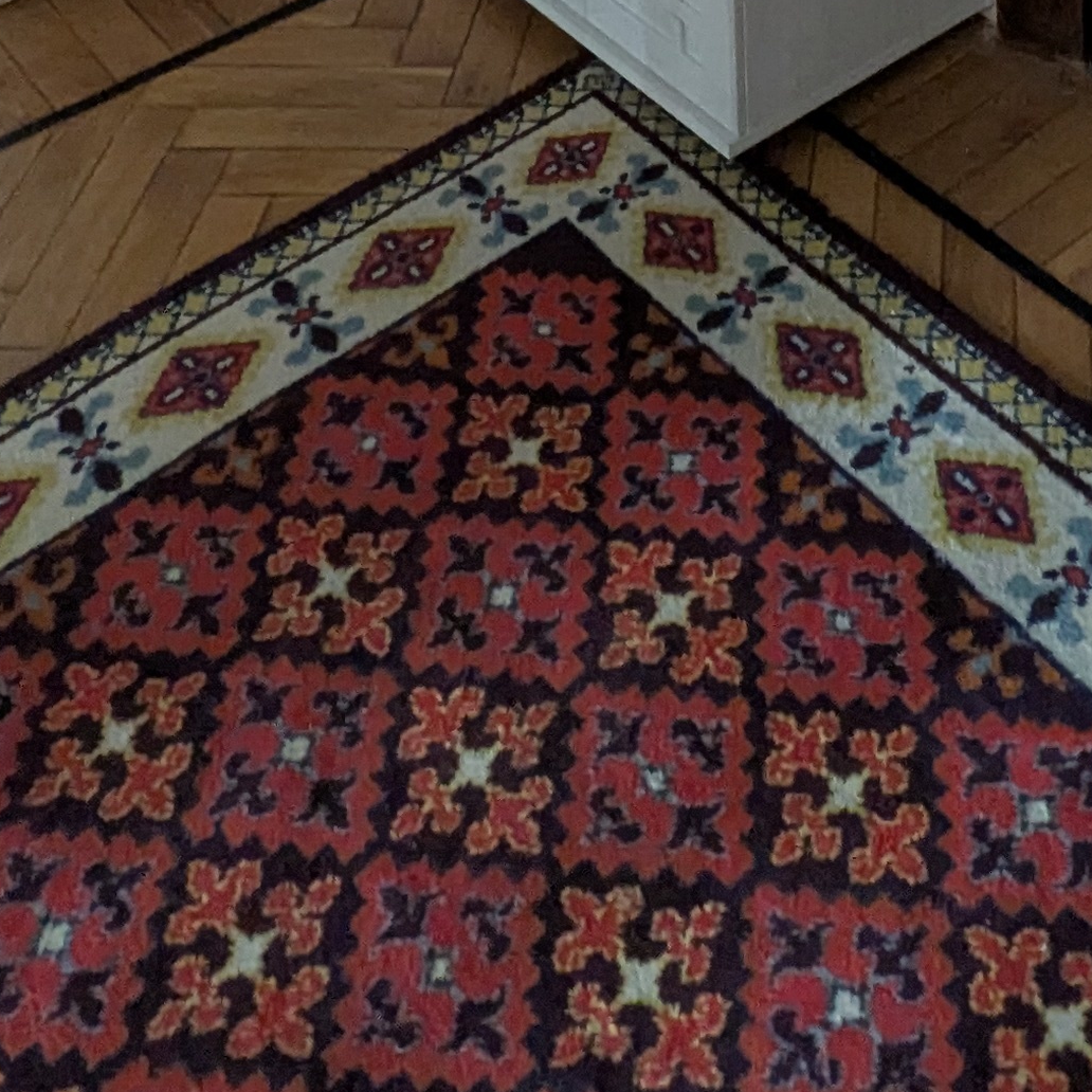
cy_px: -832
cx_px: 864
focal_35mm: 56
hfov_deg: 29.9
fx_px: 1999
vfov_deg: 21.3
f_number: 2.2
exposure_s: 1/29
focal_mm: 2.35
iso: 393
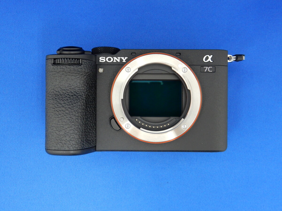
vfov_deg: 39.7
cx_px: 141
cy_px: 106
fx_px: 293
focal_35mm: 36
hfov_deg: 51.4
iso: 400
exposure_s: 1/15
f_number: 4
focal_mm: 6.4
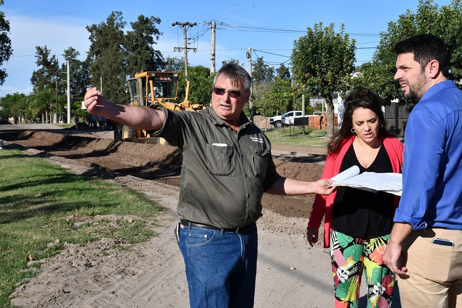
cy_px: 154
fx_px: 654
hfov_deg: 38.9
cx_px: 231
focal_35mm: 51
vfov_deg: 26.5
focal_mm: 34
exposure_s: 1/1000
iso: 1000
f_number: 16
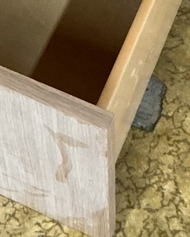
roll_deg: +3.2
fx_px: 942
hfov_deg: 11.5
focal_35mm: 134
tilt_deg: -40.6
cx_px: 52
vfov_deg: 12.6
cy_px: -241
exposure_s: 1/60
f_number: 1.8
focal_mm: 3
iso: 125
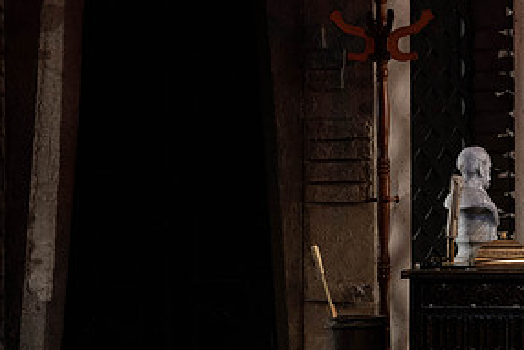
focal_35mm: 406
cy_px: 188
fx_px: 5912
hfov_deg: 5.1
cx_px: 524
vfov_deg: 3.4
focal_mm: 200
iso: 3200
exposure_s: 1/250
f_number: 7.1
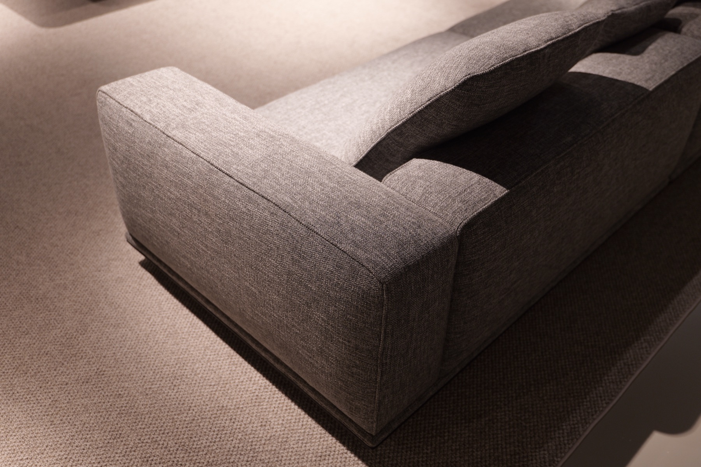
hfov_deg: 55.8
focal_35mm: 34
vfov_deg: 38.9
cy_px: 234
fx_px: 662
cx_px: 350
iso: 640
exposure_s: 1/40
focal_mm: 34
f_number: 2.8
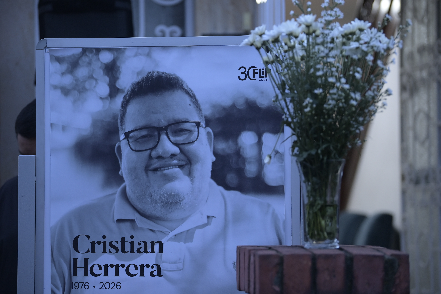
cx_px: 220
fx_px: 1470
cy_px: 147
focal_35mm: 120
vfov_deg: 11.4
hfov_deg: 17.1
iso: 2500
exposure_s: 1/125
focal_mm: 120
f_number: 2.8
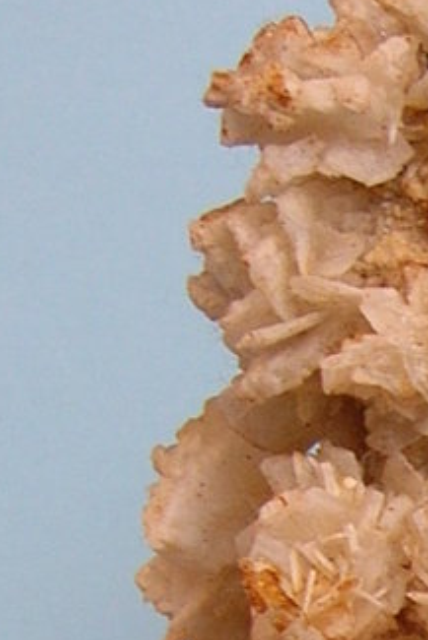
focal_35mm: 184
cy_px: 1030
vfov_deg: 10.7
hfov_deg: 7.1
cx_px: 999
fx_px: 3278
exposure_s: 1/8.7
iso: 50
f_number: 2.7
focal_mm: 6
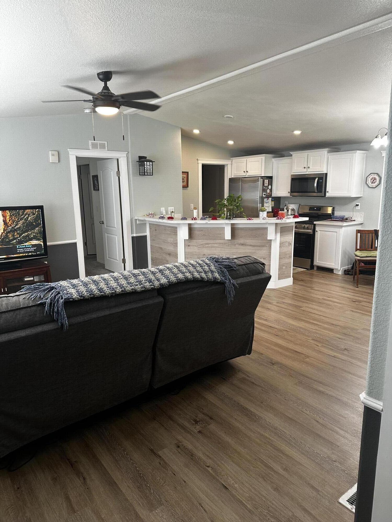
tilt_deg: -10.4
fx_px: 362
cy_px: 261
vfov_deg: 71.6
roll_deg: +0.4
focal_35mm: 24
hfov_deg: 56.8
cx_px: 196
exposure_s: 1/60
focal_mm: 6.86
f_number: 1.78
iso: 160
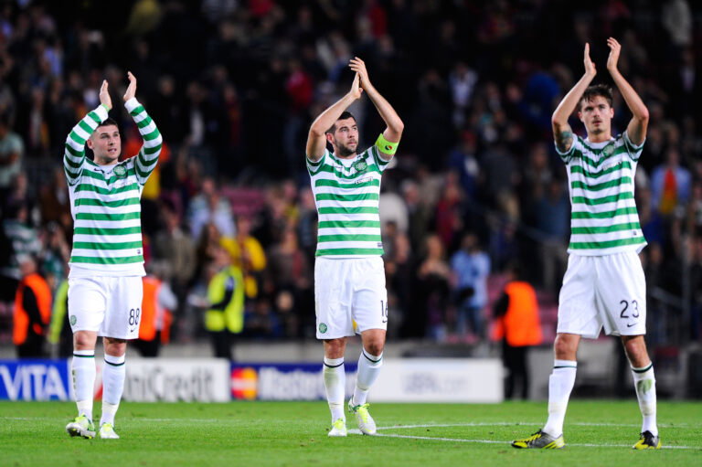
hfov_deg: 5.2
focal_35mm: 400
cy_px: 234
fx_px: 7795
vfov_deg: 3.4
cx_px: 351
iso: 2000
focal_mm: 400
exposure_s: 1/1250
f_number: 2.8
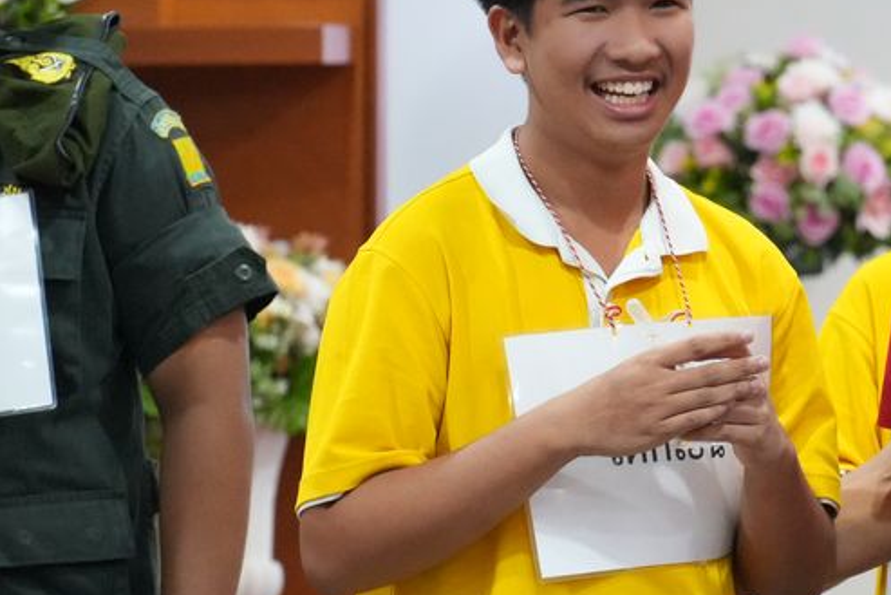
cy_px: 236
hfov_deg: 5.8
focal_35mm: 353
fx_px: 8739
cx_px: 786
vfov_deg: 3.9
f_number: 5.6
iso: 6400
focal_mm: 116
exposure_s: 1/125
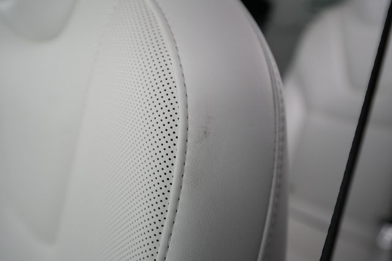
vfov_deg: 47.9
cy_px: 130
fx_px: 294
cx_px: 196
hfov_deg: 67.4
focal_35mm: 27
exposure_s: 1/100
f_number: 4.5
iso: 5000
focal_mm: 27
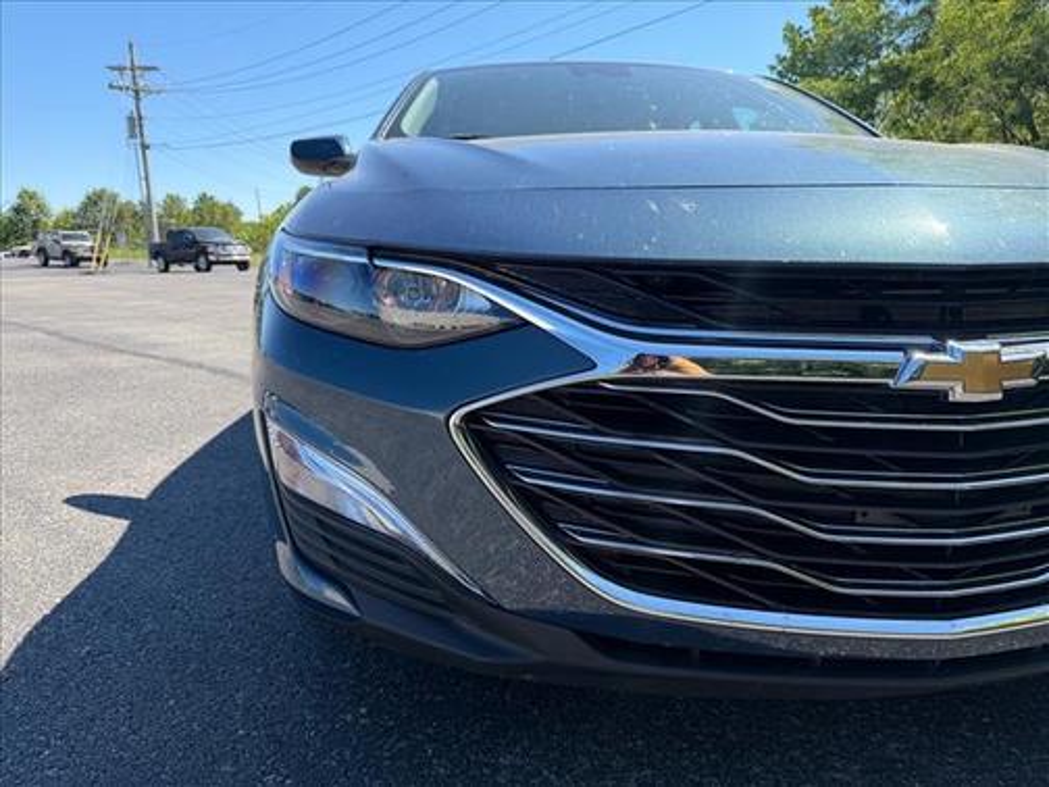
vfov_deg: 56.8
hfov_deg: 71.6
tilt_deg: -11.9
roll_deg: +3.4
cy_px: 394
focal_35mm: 24
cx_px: 524
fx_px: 727
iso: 100
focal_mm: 6.76
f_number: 1.78
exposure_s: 1/1727
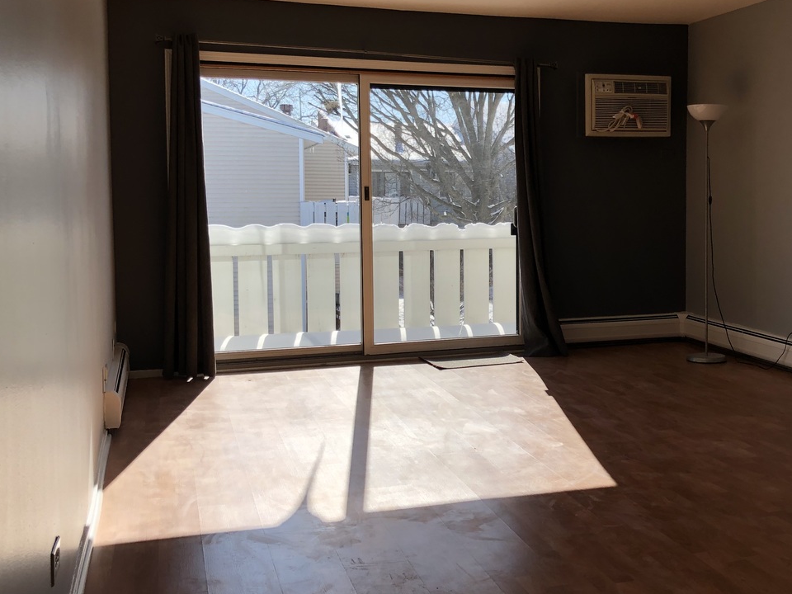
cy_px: 249
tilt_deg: -2.4
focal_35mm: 42
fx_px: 961
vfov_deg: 34.3
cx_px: 522
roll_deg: +0.2
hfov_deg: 44.2
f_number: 1.8
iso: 20
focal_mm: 3.99
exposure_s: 1/648
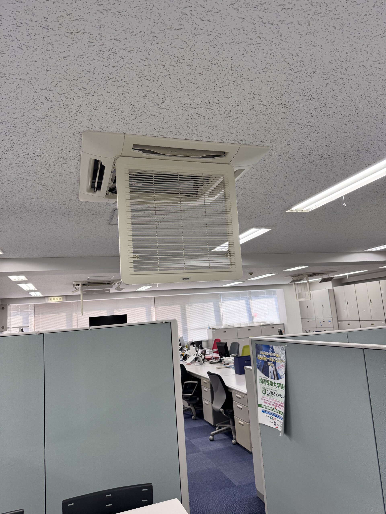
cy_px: 257
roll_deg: +4.0
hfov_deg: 56.8
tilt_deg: +9.6
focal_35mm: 24
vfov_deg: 71.6
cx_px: 193
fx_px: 357
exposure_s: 1/154
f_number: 1.78
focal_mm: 6.76
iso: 100
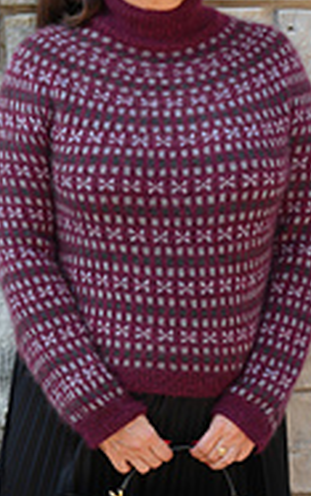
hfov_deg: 12.8
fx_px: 1387
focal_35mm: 102
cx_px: 177
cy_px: 382
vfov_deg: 20.1
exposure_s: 1/160
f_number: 4.5
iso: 160
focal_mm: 25
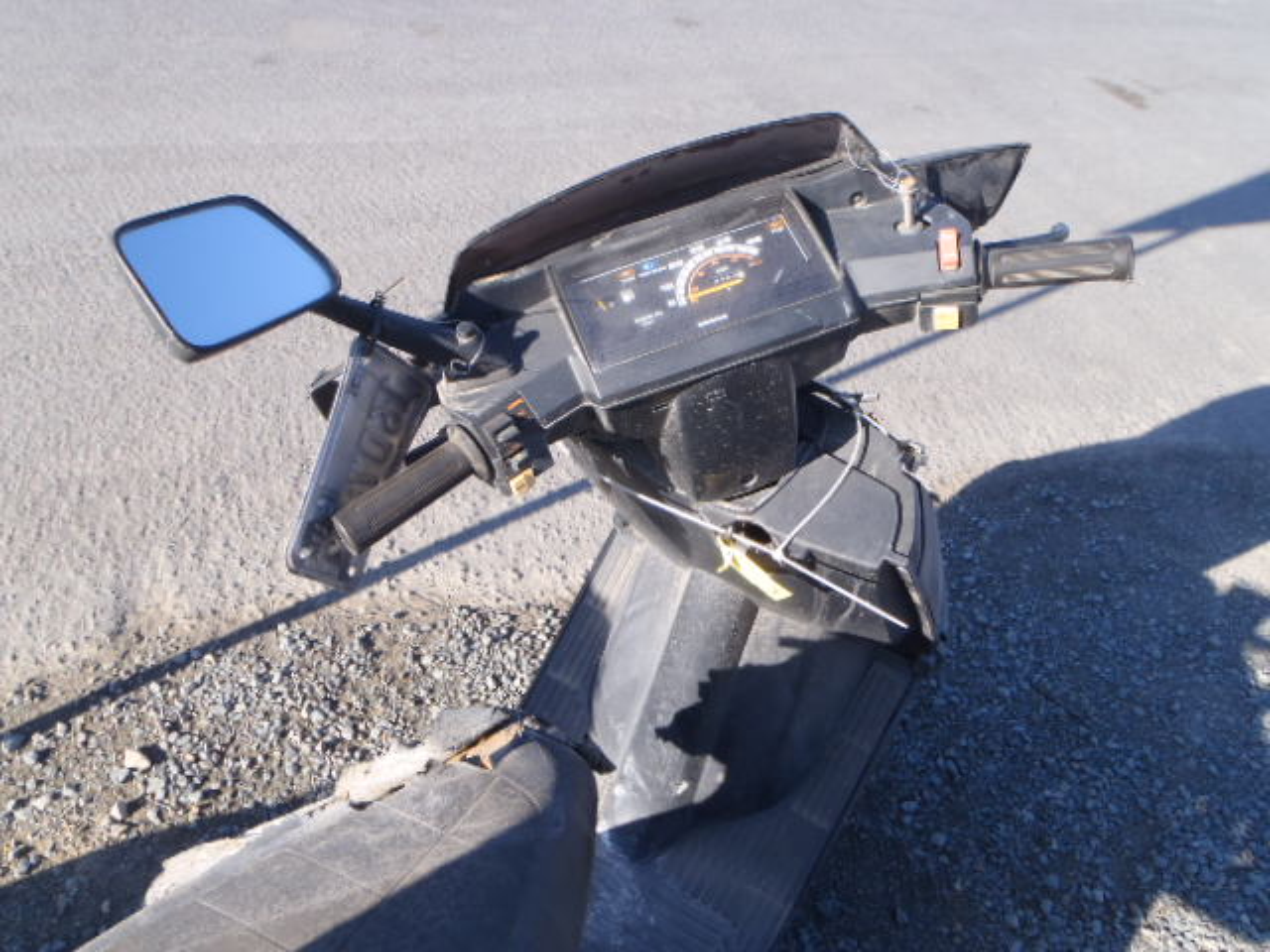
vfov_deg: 49.7
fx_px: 1027
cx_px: 635
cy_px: 476
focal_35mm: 28
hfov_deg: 63.4
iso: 80
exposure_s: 1/200
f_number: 4.5
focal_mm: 5
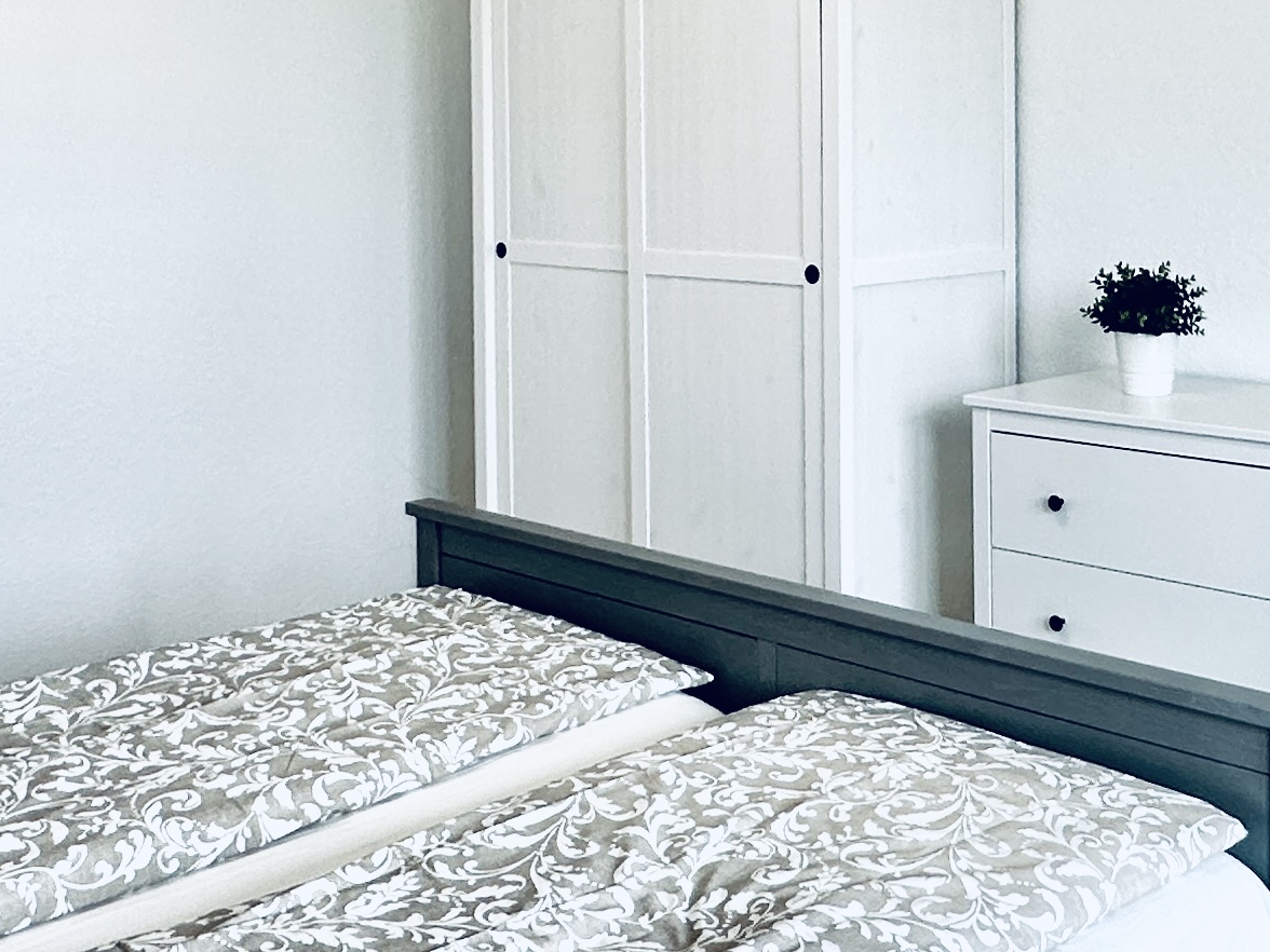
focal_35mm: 48
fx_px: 1761
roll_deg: +0.5
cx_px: 765
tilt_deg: -1.4
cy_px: 155
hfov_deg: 39.5
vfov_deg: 29.4
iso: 64
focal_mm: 2.22
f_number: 2.2
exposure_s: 1/99
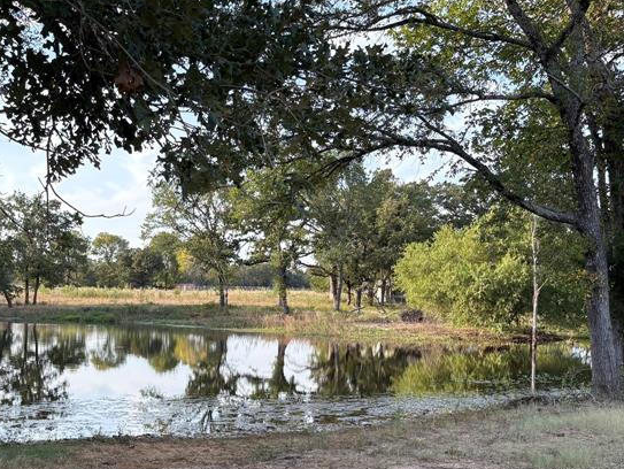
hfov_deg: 37.9
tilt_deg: -0.1
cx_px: 155
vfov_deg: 29.5
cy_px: 310
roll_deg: -0.9
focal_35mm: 49
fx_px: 884
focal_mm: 5.96
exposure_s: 1/654
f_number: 1.6
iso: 64
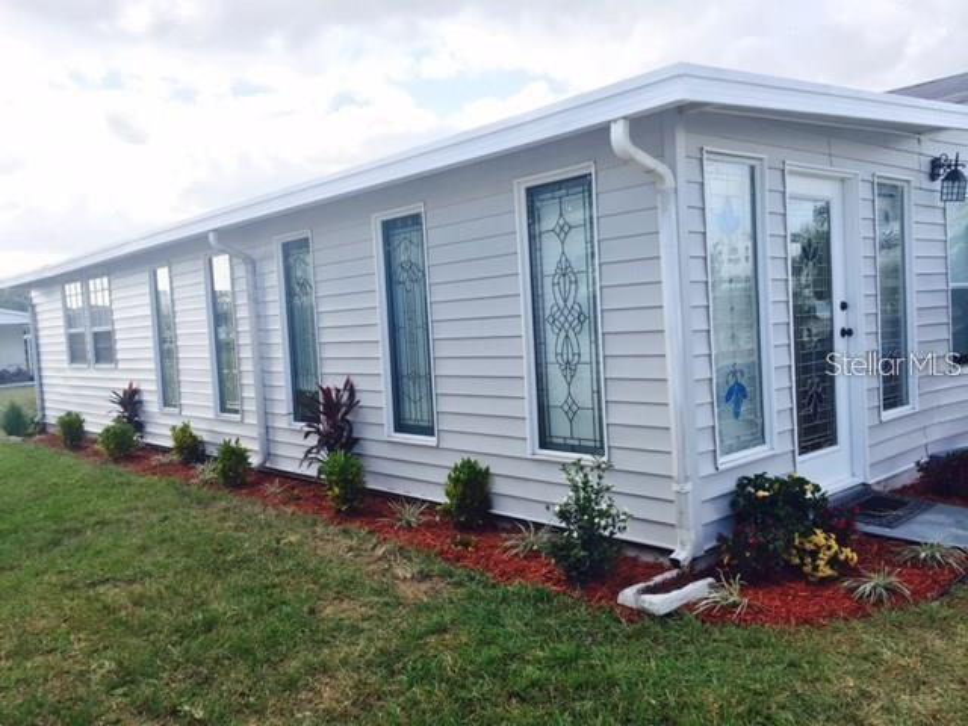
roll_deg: +1.4
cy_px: 363
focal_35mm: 29
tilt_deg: -2.9
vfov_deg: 48.2
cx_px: 484
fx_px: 811
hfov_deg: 61.7
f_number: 2.2
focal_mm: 4.15
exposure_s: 1/488
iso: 32
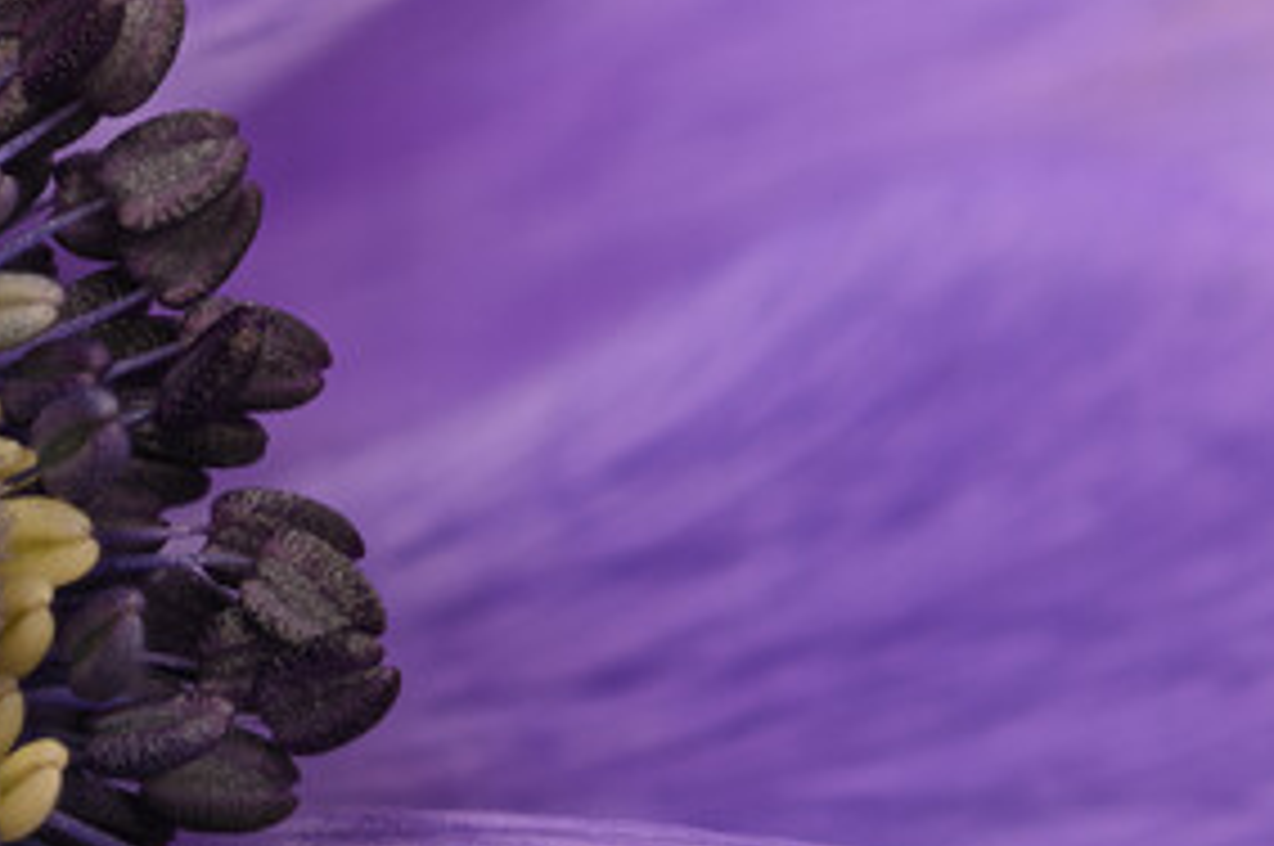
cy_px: 344
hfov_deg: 7.4
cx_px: -288
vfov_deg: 4.9
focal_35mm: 278
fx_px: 9827
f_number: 5.6
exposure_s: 1/200
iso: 50
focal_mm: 105
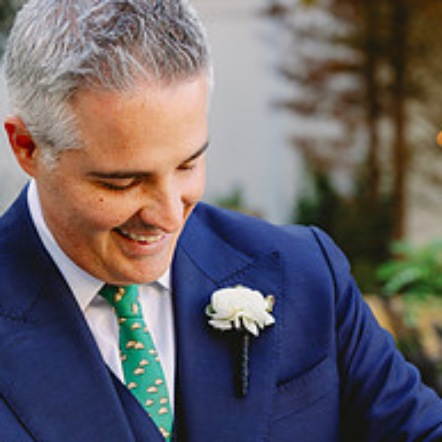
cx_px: 140
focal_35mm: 131
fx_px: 1892
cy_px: 362
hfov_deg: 13.3
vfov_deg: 13.2
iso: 500
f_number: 4
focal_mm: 66
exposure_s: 1/500
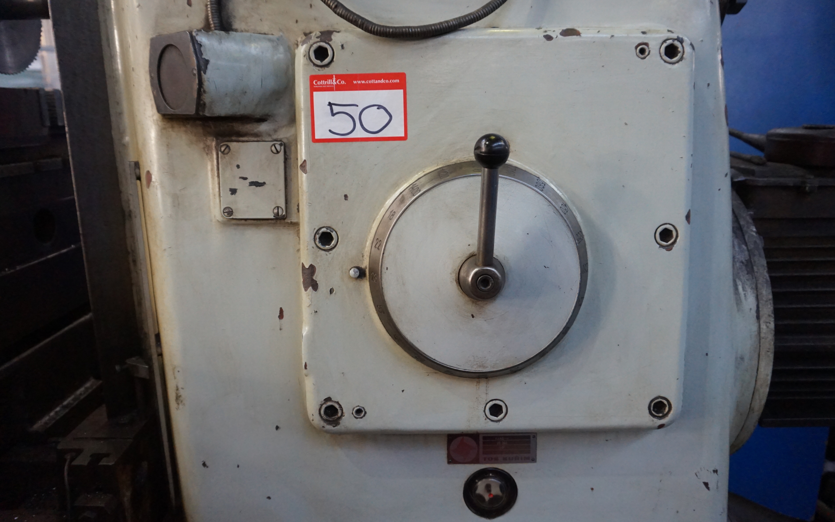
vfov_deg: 49.2
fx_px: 569
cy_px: 240
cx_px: 425
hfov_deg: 72.5
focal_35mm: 25
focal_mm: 16
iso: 2500
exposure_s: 1/160
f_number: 3.5
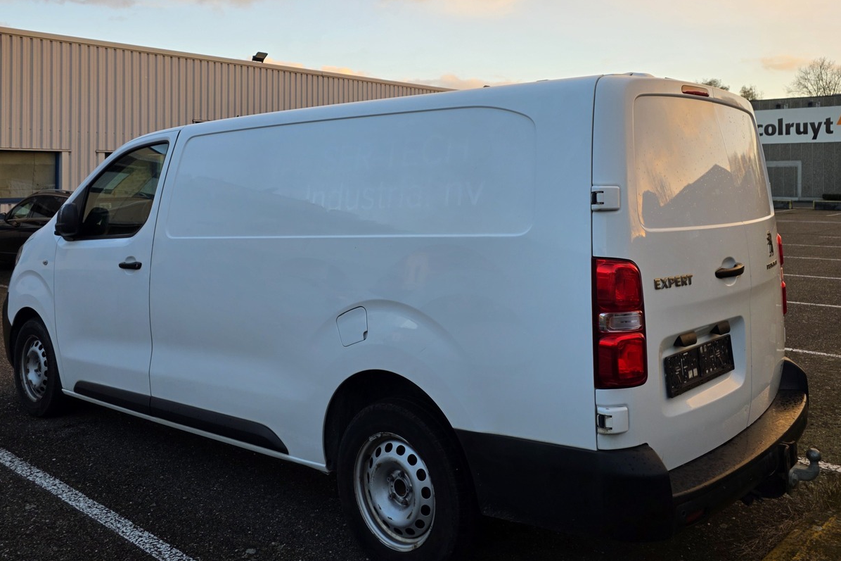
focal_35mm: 32
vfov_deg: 40.5
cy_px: 177
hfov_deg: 58.7
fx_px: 747
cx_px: 420
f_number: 1.7
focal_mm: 6.3
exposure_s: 1/180
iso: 32
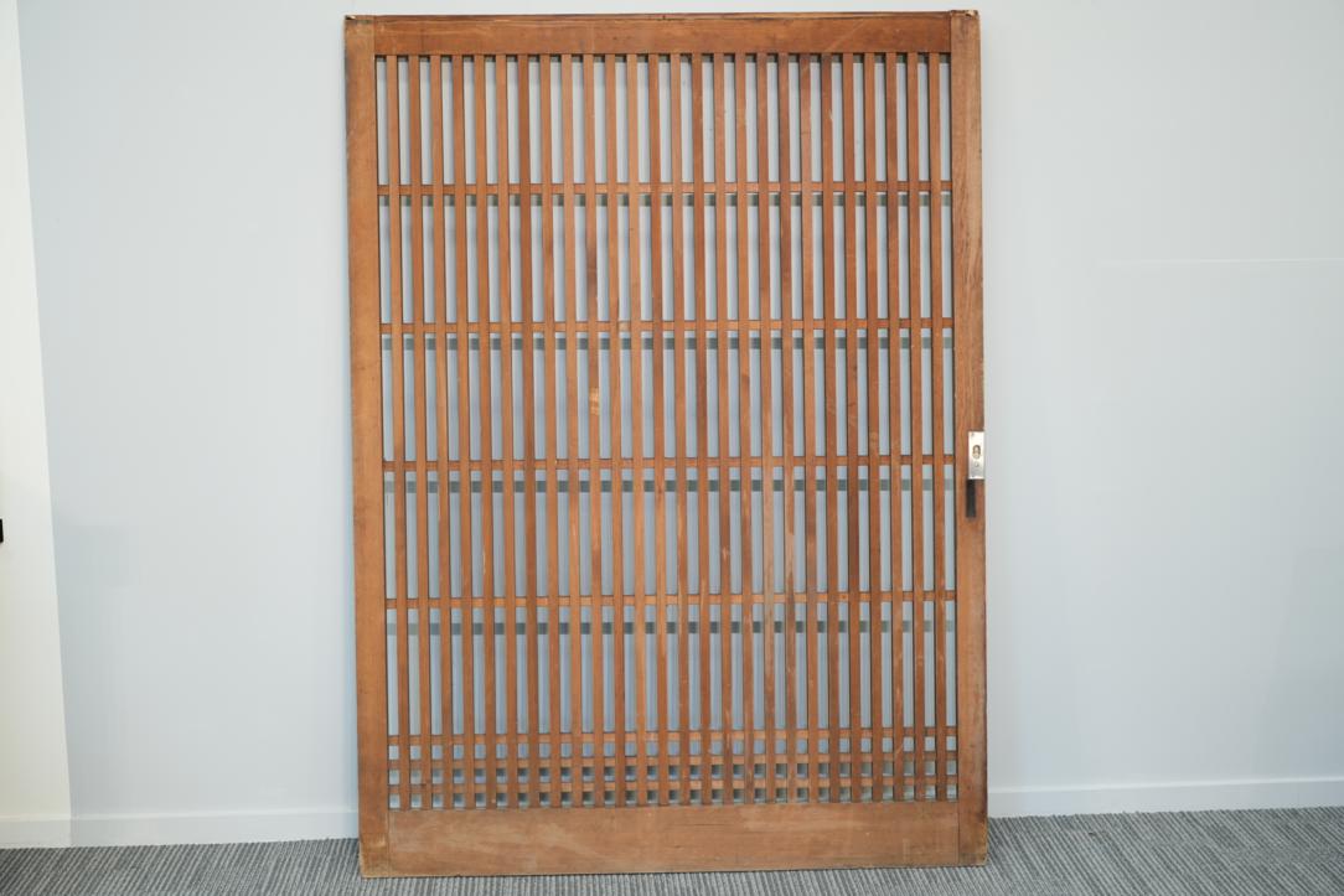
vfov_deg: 28.7
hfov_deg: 41.9
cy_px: 448
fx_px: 1755
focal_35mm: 47
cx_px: 672
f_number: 4
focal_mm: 47
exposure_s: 1/50
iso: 640
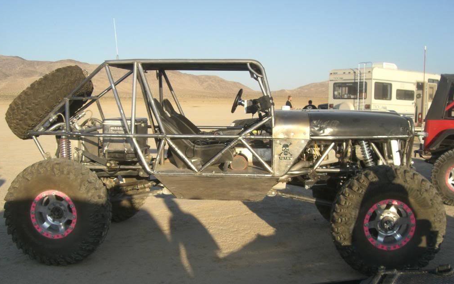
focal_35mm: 41
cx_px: 227
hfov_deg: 48.2
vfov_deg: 31.2
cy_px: 163
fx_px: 507
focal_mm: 6.2
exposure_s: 1/320
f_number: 4.3
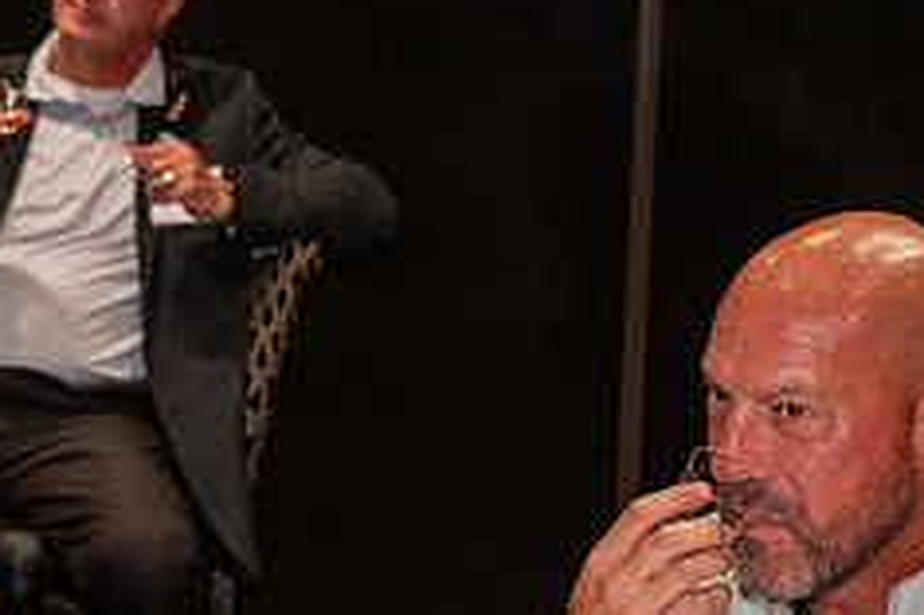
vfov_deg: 11.1
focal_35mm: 123
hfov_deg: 16.5
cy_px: 482
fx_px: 3155
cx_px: 161
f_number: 4
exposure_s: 1/60
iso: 5000
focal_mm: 50
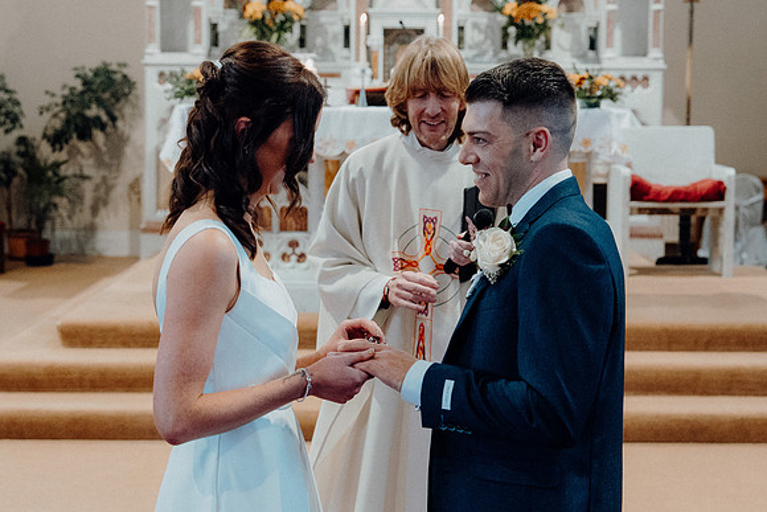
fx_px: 1492
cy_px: 256
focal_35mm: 70
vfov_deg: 19.5
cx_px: 384
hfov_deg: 28.8
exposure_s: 1/160
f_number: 3.5
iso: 4000
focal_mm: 47
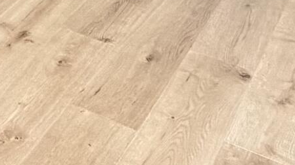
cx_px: -167
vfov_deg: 9.6
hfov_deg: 18.3
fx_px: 797
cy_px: -310
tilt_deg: -6.2
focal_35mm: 102
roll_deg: +0.1
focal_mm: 2.22
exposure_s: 1/93
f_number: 2.2
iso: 320
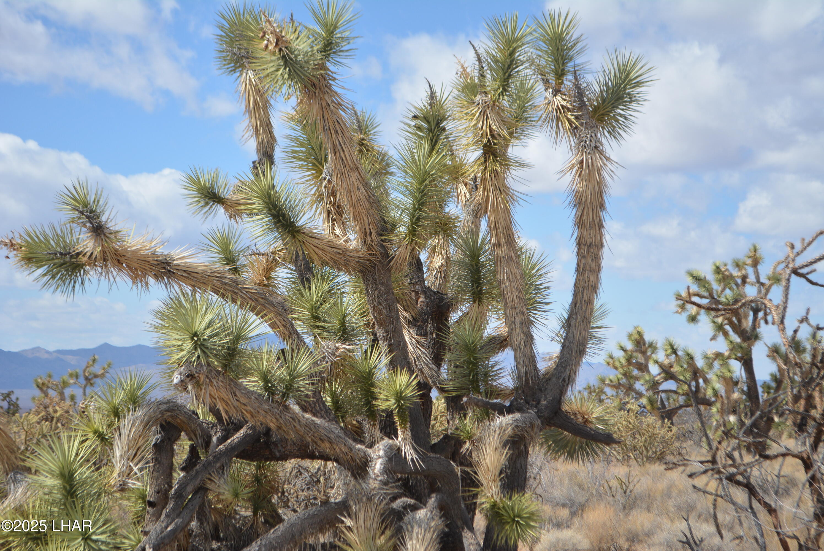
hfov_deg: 24.6
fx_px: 1890
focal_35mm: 82
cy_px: 276
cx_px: 412
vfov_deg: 16.6
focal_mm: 55
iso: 400
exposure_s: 1/1600
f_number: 6.3
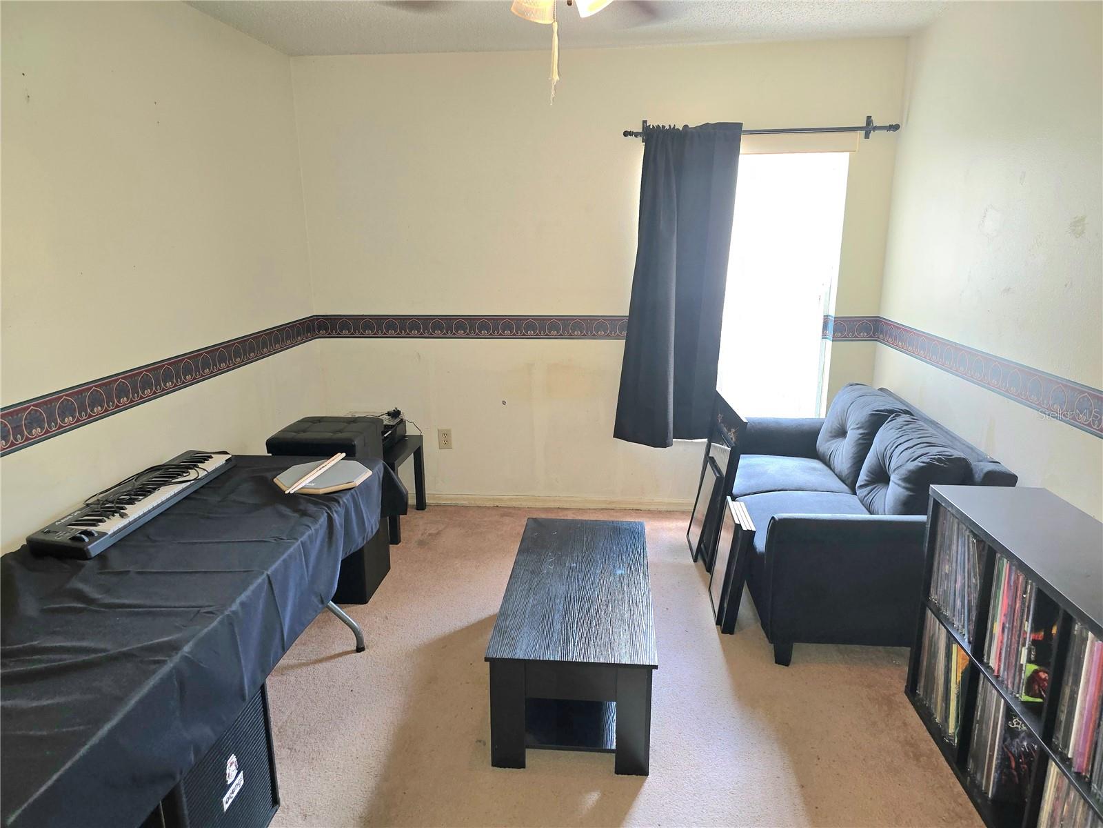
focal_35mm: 23
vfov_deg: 58.9
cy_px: 414
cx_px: 552
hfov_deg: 73.9
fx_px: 733
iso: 160
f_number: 1.7
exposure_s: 1/20
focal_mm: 6.3
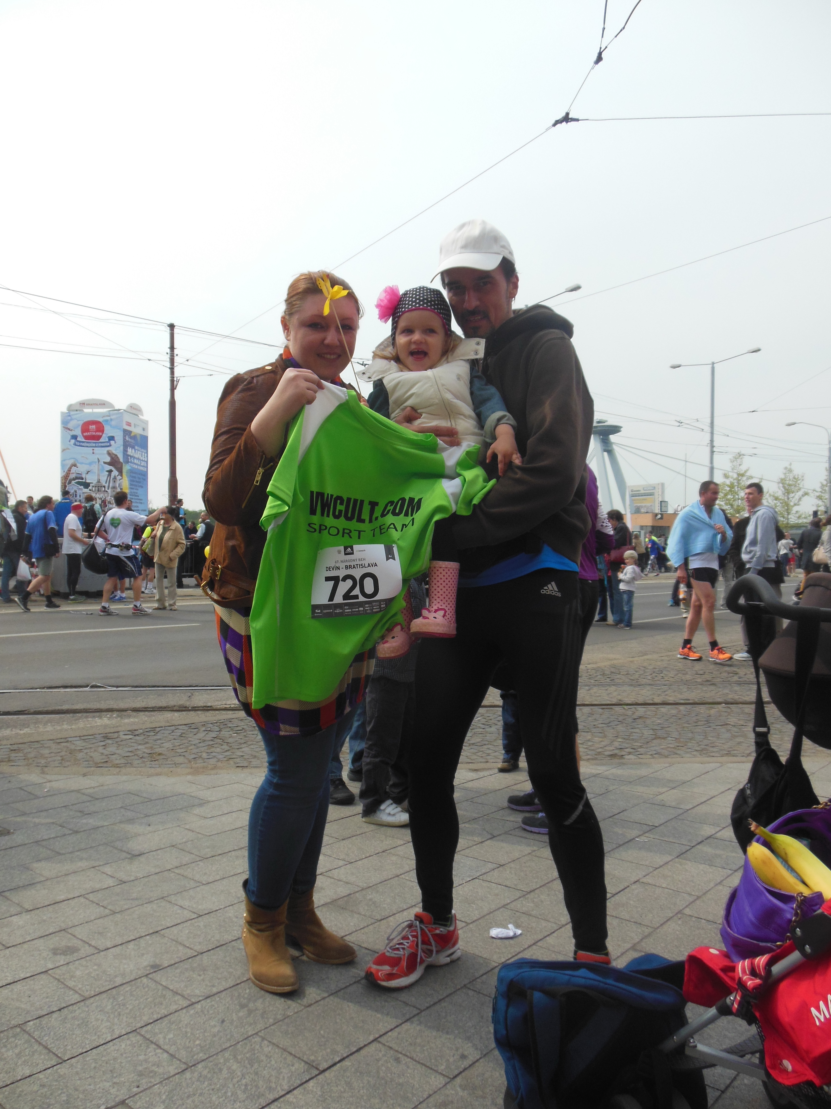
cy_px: 554
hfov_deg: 54.9
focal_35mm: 25
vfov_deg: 69.4
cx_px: 416
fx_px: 800
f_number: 3.2
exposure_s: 1/1250
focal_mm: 4.5
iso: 125
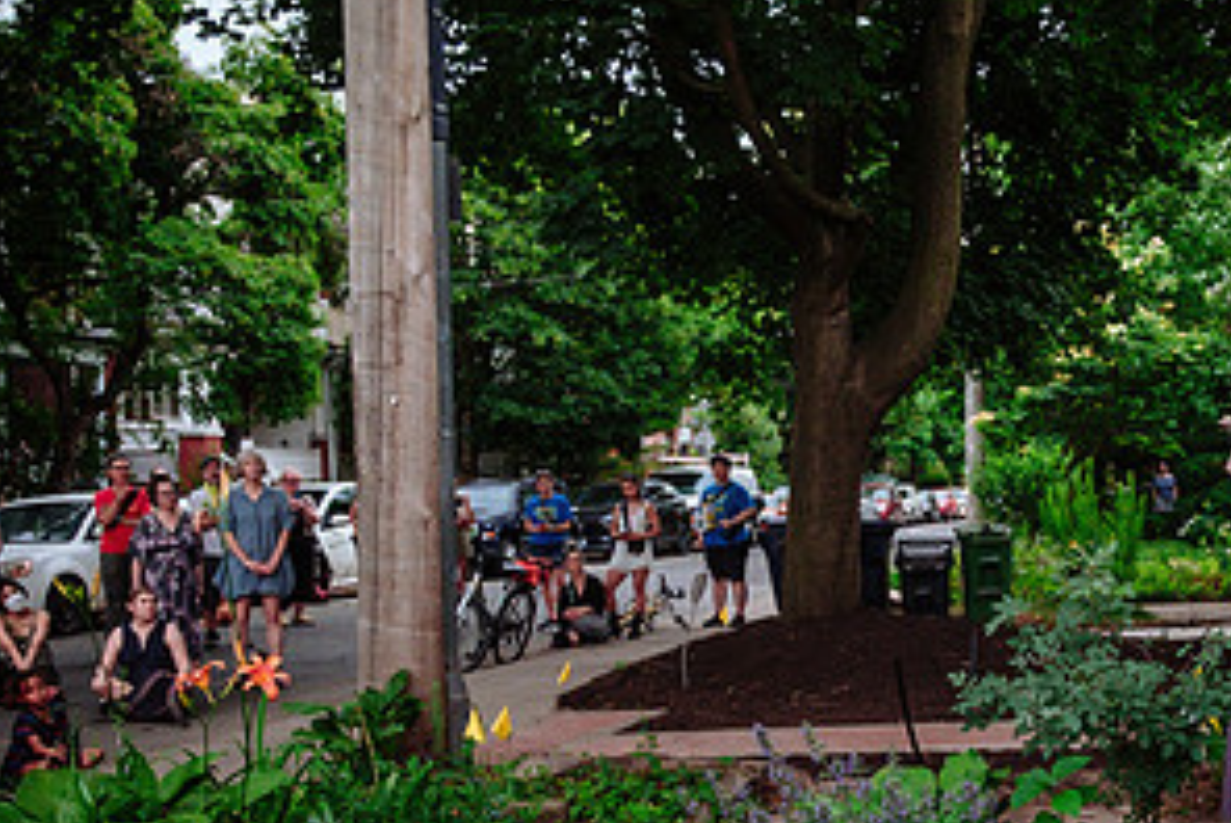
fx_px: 1609
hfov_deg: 40.3
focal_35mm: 47
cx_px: 973
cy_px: 613
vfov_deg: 28.3
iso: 1600
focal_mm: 16
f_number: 2.8
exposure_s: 1/250
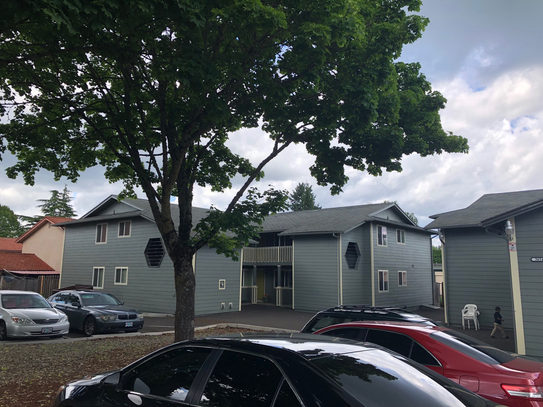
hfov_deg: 63.4
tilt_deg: +10.6
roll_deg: +0.7
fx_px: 439
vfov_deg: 49.7
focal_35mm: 28
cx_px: 272
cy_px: 204
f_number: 1.8
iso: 20
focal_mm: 3.99
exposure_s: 1/695
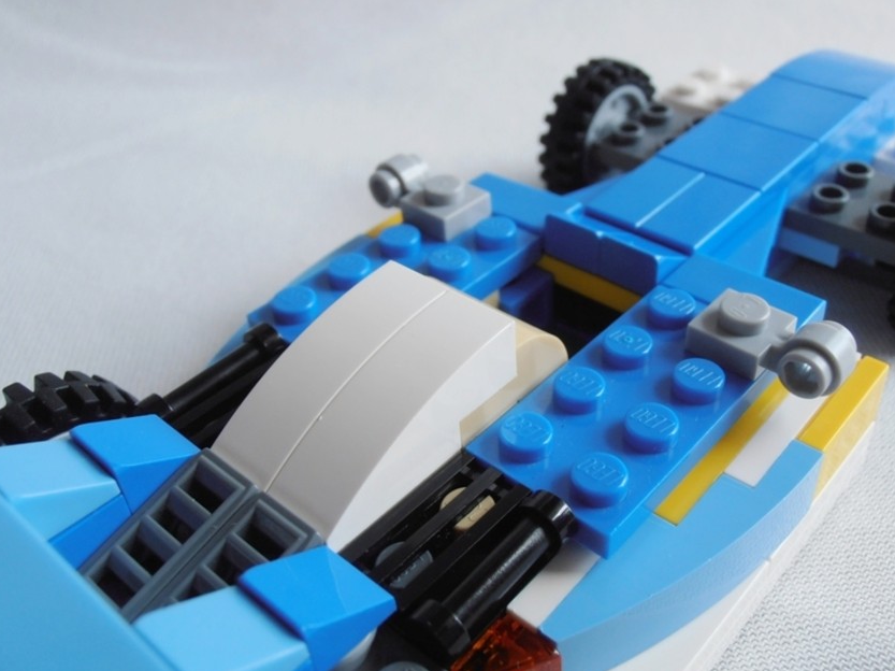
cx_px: 474
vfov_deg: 35.9
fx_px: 1034
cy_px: 326
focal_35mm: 40
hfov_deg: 46.8
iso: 80
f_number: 3.9
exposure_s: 1/160
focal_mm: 6.61
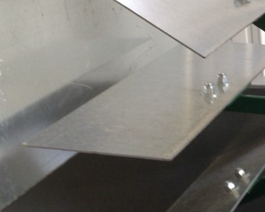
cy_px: 92
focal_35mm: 100
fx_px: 784
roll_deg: +2.6
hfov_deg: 17.5
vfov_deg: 15.4
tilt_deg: -19.3
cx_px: 378
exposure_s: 1/24
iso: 50
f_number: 2.4
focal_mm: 4.12
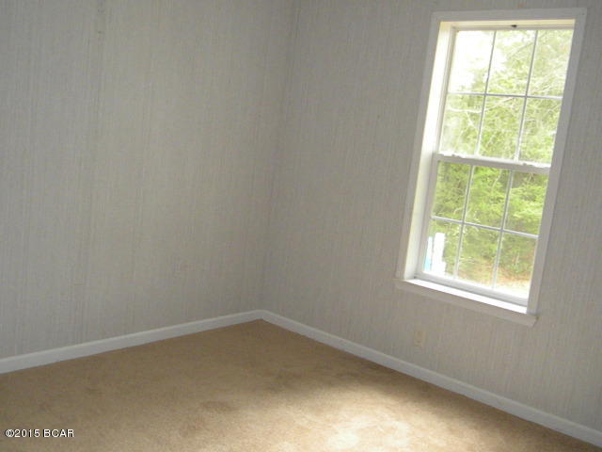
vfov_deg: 39.7
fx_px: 626
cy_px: 226
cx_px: 301
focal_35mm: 36
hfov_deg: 51.4
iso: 872
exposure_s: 1/57.7
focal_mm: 6.4
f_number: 3.7
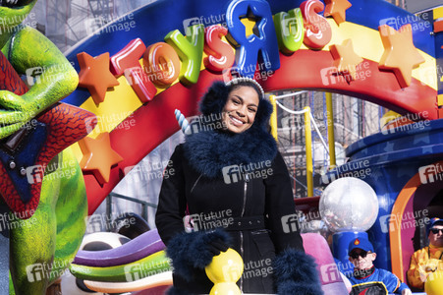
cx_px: 222
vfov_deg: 19.4
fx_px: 861
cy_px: 148
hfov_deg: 28.9
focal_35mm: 70
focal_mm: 70
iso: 1000
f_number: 8
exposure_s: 1/800
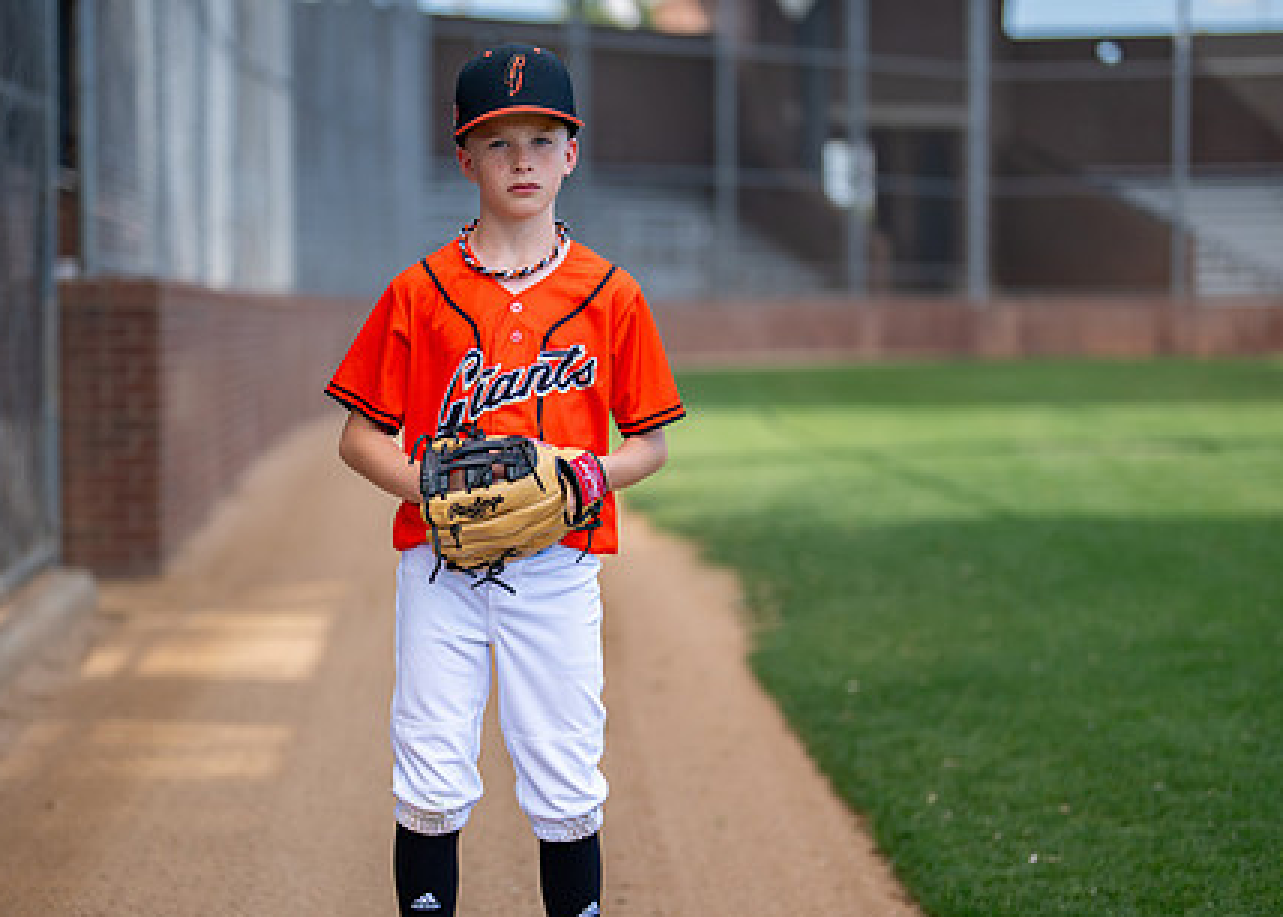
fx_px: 2770
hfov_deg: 26.0
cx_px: 485
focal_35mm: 76
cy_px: 564
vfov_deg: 18.8
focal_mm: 50
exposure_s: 1/2500
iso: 125
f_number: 1.2
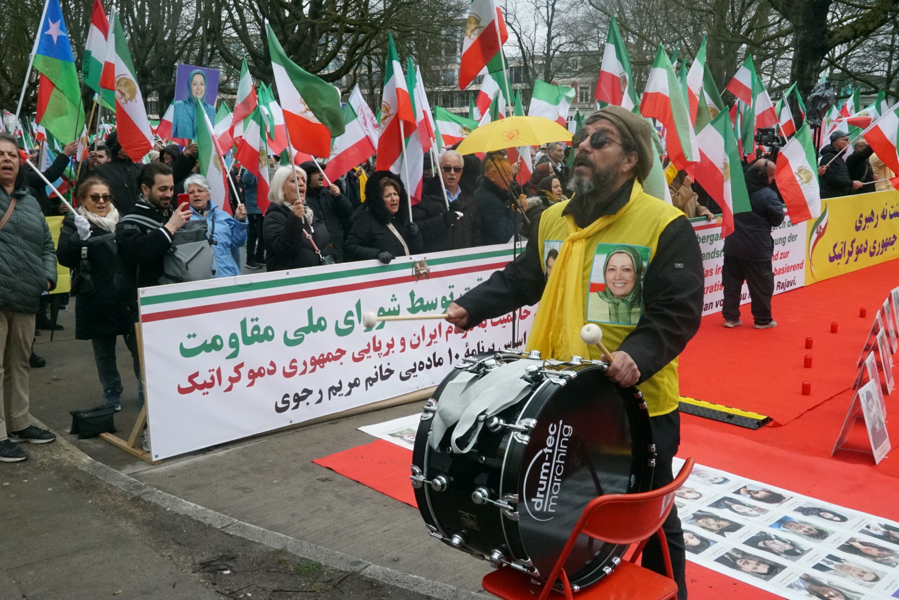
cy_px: 300
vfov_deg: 41.2
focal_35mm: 32
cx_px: 450
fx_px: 800
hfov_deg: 58.7
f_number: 22
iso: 8000
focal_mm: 32
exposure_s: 1/500
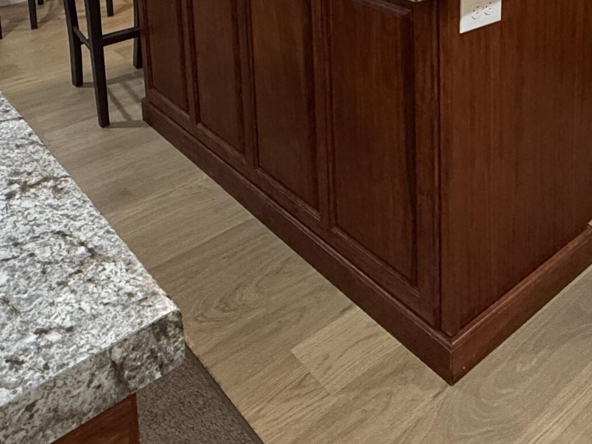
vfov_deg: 29.6
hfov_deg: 45.4
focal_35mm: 41
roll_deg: +2.1
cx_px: 371
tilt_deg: -9.1
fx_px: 701
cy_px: -103
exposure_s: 1/60
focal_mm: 2.22
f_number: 2.2
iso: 400
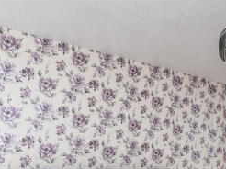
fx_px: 267
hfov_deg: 44.5
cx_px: 165
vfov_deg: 31.6
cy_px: 180
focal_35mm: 41
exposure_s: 1/30
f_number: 7.1
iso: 2000
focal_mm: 16
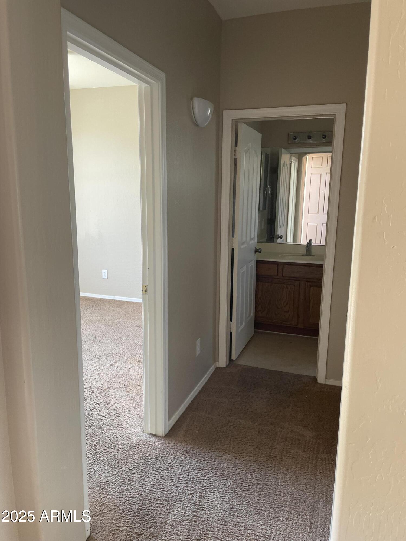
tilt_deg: -10.0
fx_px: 407
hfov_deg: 53.1
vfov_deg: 67.3
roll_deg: +0.9
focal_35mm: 26
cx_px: 203
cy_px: 270
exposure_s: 1/121
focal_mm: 4.2
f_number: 1.6
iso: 80
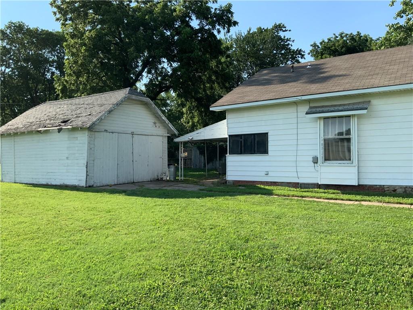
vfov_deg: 48.2
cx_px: 206
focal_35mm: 29
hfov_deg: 61.7
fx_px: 346
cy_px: 155
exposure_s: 1/1098
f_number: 1.8
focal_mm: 3
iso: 16
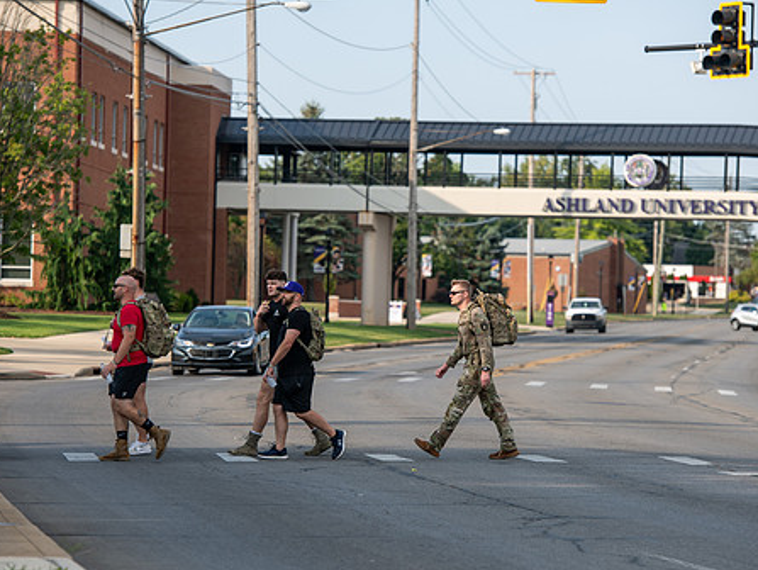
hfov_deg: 10.6
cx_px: 412
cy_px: 315
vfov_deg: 8.0
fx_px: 4098
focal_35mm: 187
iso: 80
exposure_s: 1/500
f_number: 4.5
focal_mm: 150
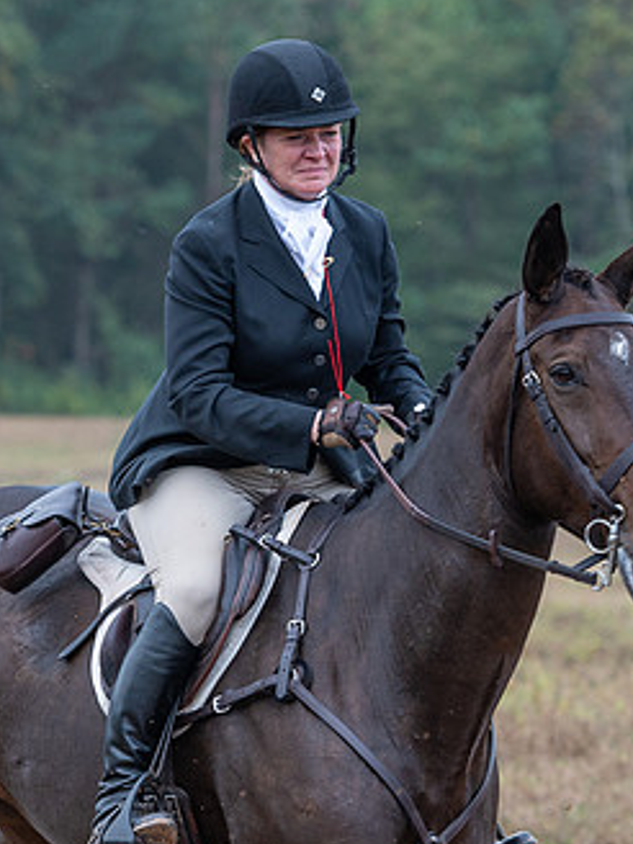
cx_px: 122
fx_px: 9046
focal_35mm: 371
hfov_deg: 4.0
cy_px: 718
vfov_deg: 5.3
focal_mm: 130
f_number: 4
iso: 500
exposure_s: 1/500
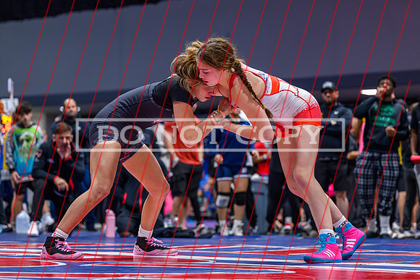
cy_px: 135
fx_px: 1208
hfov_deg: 19.7
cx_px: 210
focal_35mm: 103
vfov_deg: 13.2
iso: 4000
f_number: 2.8
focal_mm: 82
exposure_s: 1/800
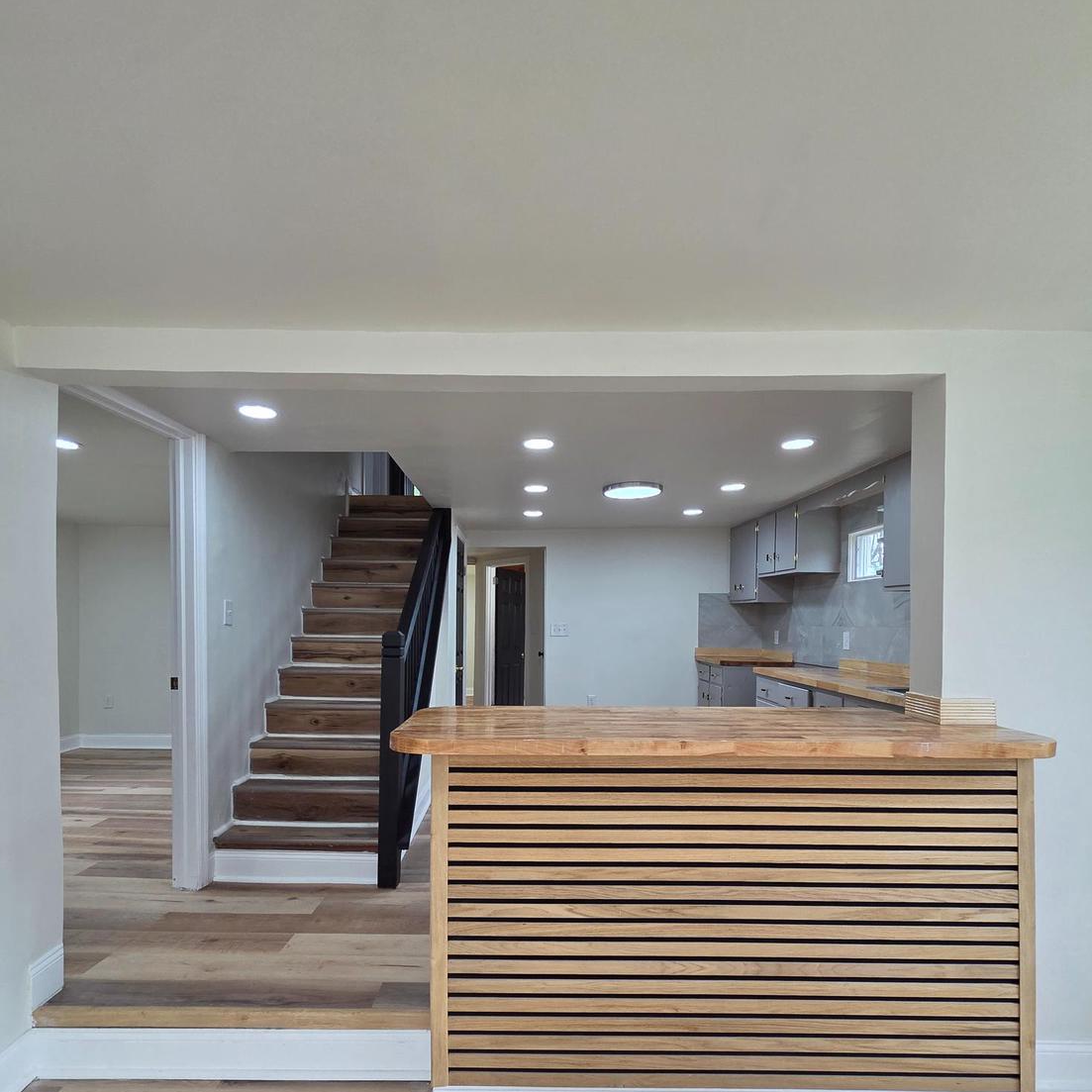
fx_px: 571
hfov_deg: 87.4
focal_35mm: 16
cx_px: 523
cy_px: 632
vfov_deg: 86.8
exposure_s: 1/120
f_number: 2.2
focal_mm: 2.2
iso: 160
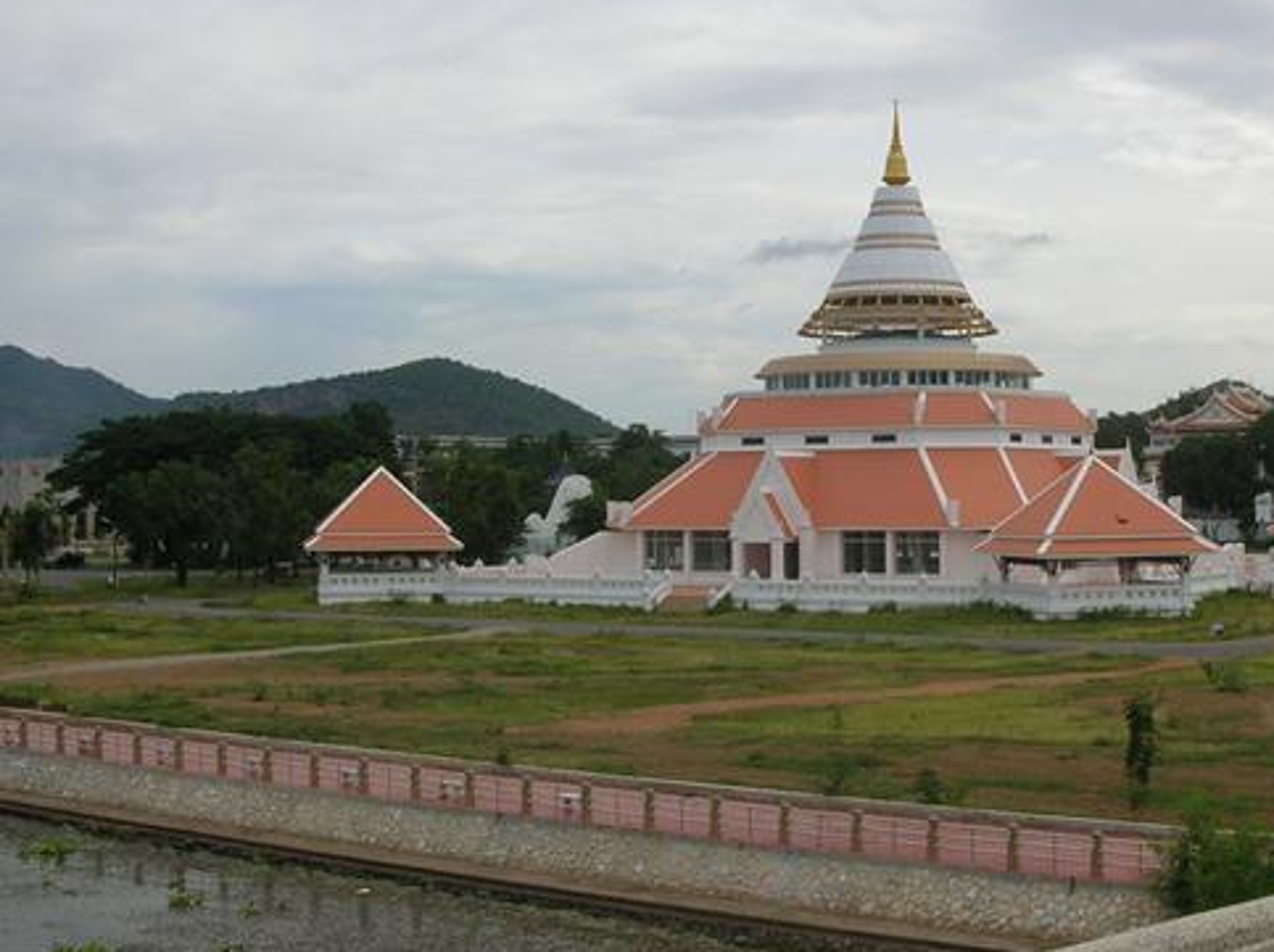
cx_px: 844
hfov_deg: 33.0
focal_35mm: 58
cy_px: 355
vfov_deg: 25.1
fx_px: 2132
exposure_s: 1/362
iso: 50
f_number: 5.6
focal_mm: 5.8
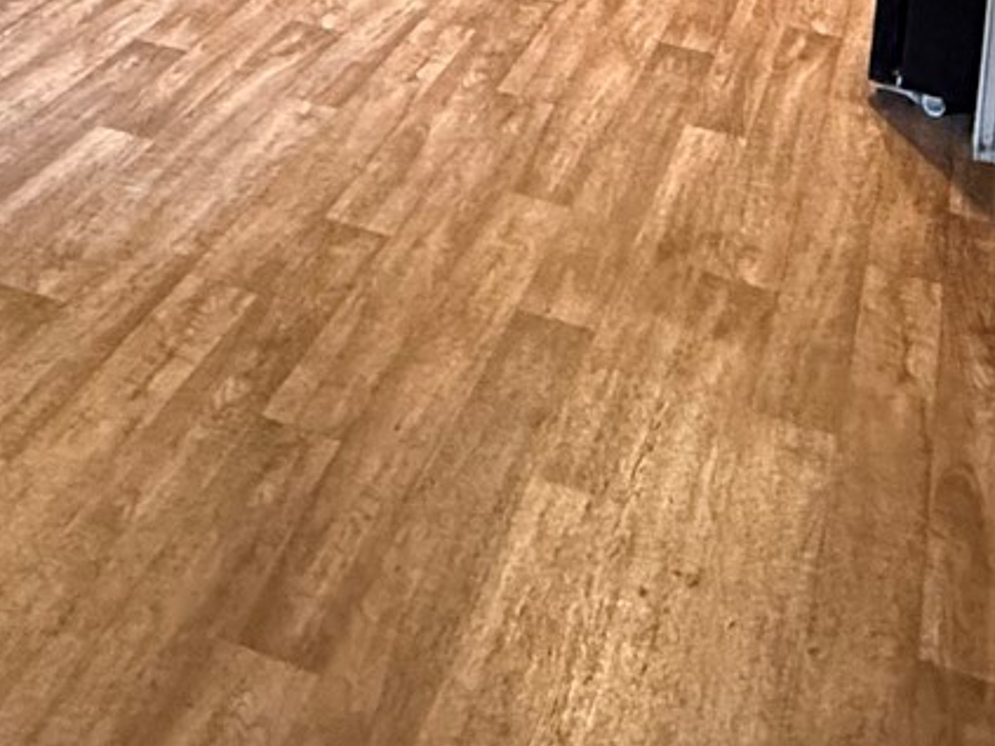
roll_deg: -4.9
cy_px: -551
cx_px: 529
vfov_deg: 20.5
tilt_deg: -4.4
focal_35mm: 53
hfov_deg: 36.2
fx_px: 1523
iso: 800
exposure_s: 1/60
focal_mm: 2.22
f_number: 2.2
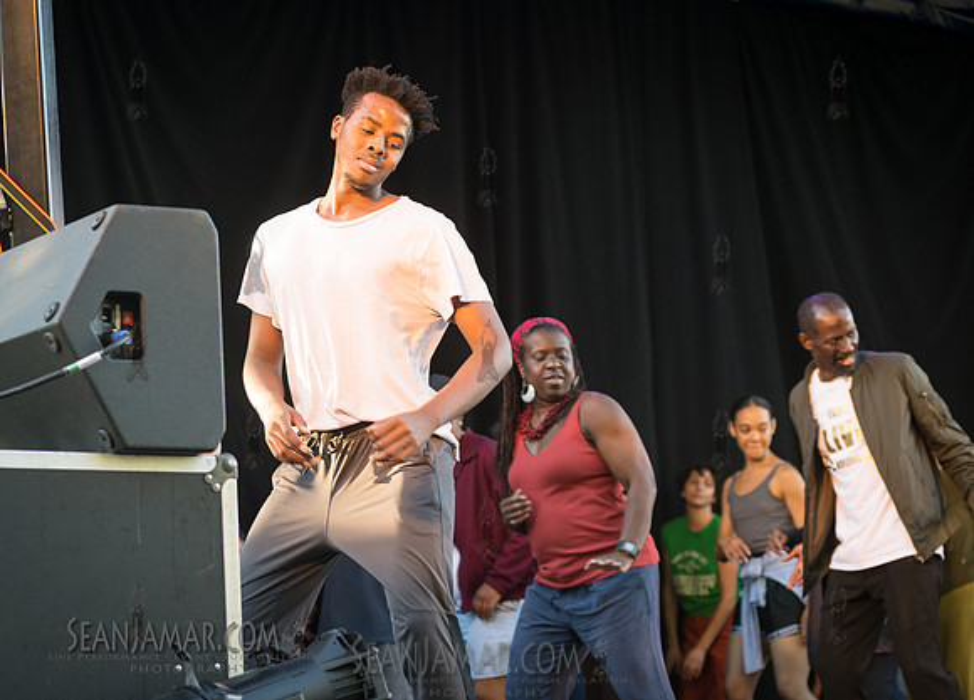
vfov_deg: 14.5
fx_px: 2749
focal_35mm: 99
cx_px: 356
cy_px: 412
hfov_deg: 20.1
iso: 400
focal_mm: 80
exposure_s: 1/100
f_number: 4.5
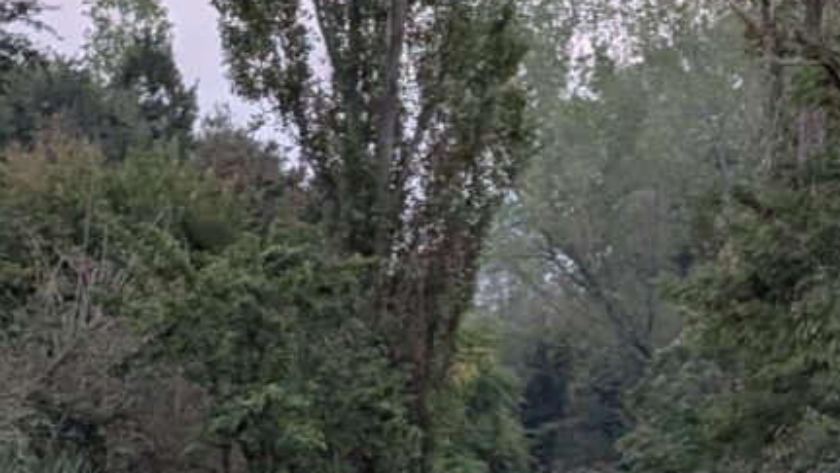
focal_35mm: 333
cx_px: 729
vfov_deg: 3.6
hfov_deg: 6.5
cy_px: 382
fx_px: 7417
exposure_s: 1/114
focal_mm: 14.2
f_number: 3.05
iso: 633
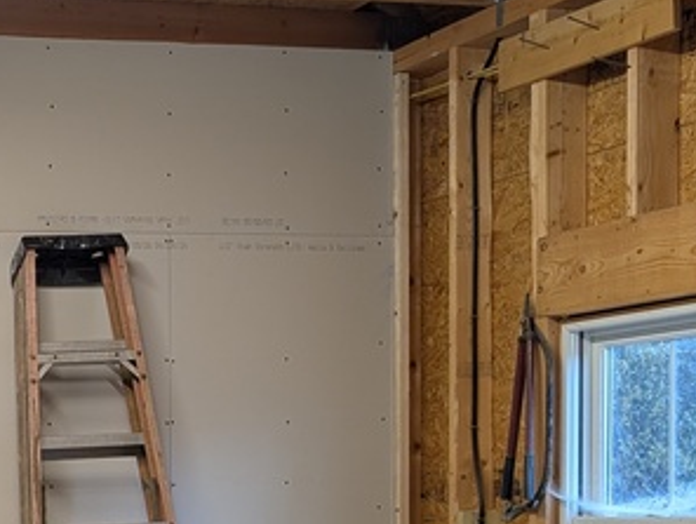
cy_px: 589
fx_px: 1672
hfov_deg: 21.5
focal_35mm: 83
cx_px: -181
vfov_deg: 17.2
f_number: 1.68
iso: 89
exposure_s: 1/24
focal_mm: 6.9
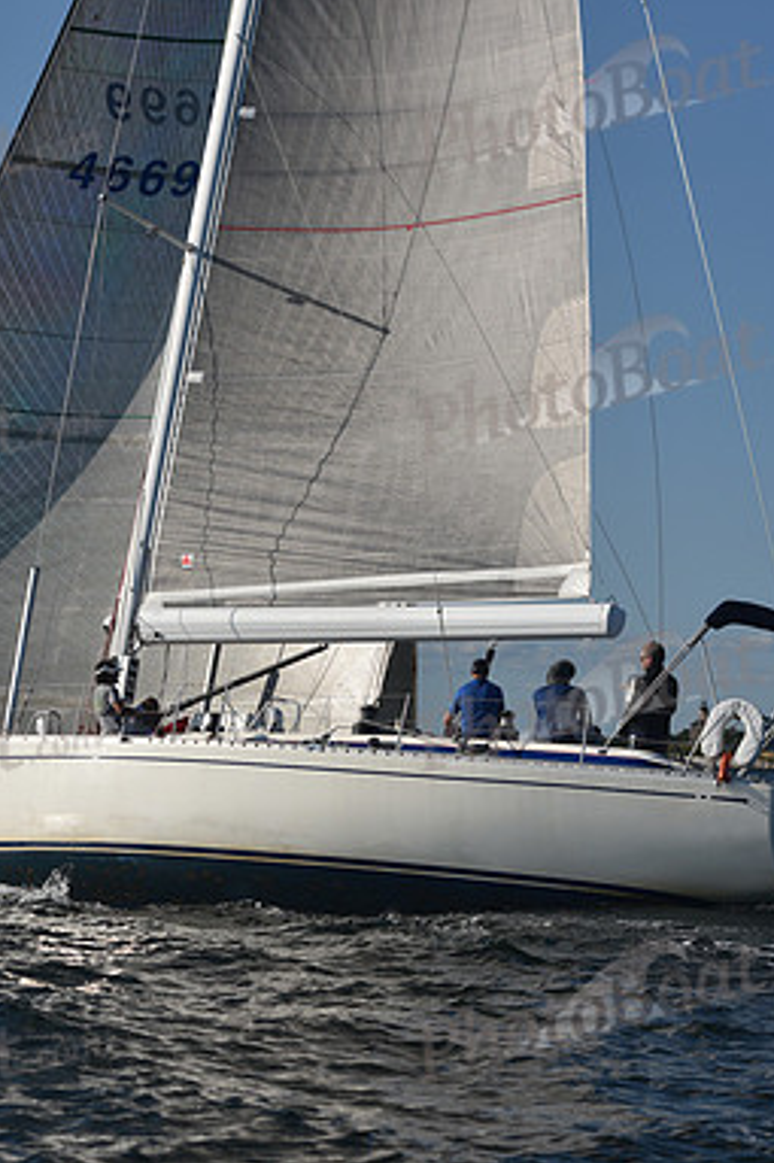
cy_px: 578
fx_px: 3421
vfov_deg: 19.3
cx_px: 261
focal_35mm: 106
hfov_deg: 12.9
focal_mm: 70
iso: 250
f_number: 4
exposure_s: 1/2500
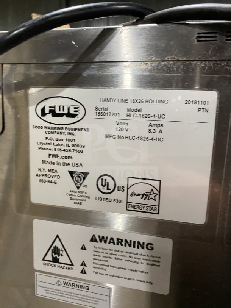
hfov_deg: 53.1
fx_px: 231
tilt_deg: -8.2
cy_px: 154
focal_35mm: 26
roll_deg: -0.6
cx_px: 116
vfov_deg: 67.3
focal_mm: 4.25
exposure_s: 1/60
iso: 320
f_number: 1.8
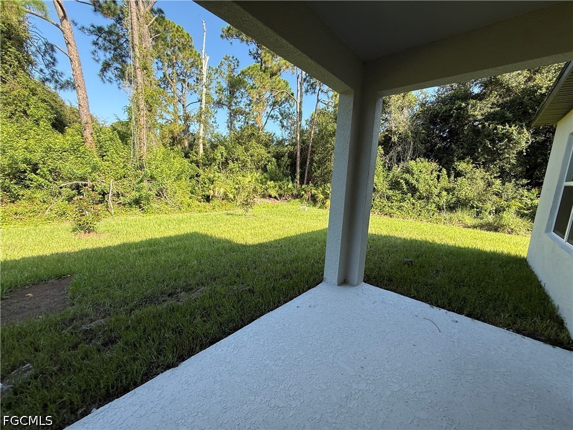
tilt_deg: -6.6
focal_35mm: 14
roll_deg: -4.8
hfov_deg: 102.1
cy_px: 215
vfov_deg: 85.7
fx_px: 232
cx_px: 286
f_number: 2.2
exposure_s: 1/494
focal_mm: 2.22
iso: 50
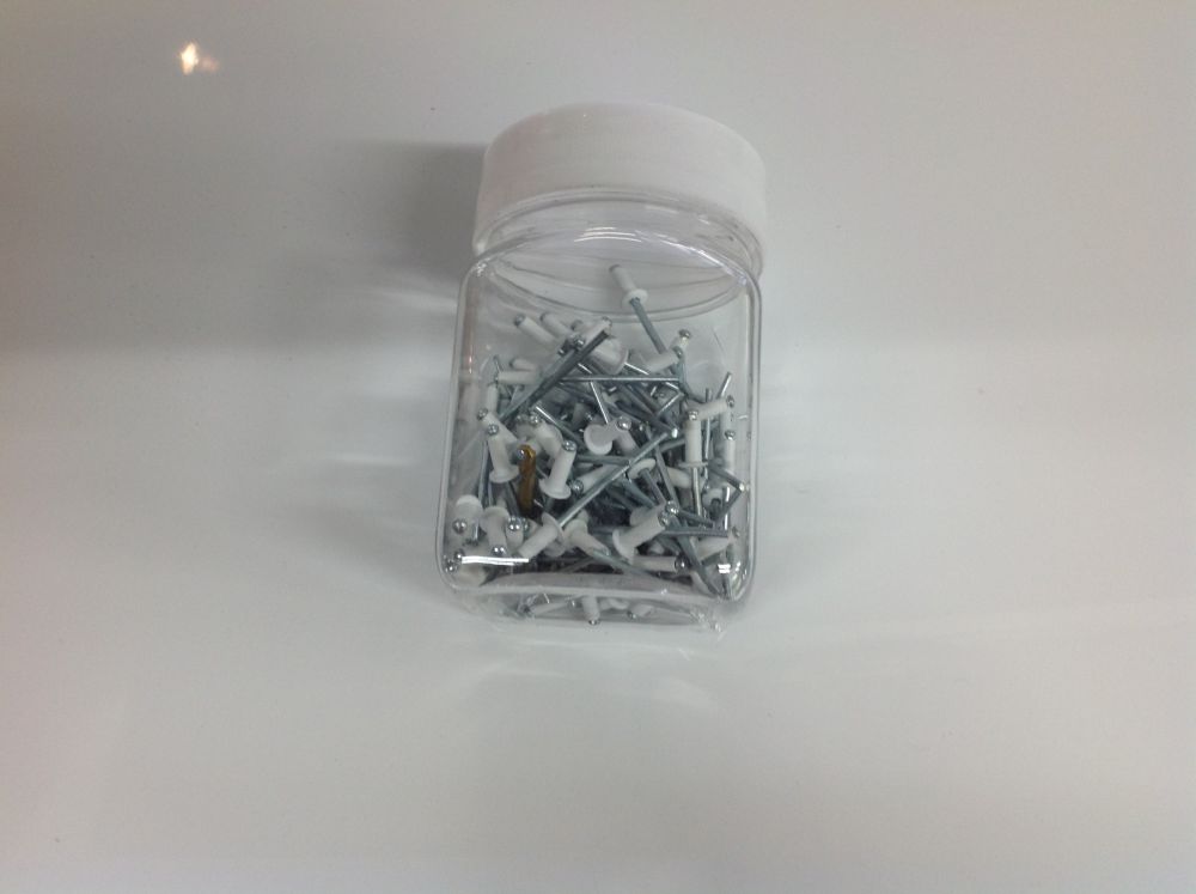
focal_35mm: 35
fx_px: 1208
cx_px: 598
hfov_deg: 52.7
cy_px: 447
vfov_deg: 40.6
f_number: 2.4
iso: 64
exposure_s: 1/33
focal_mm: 4.28
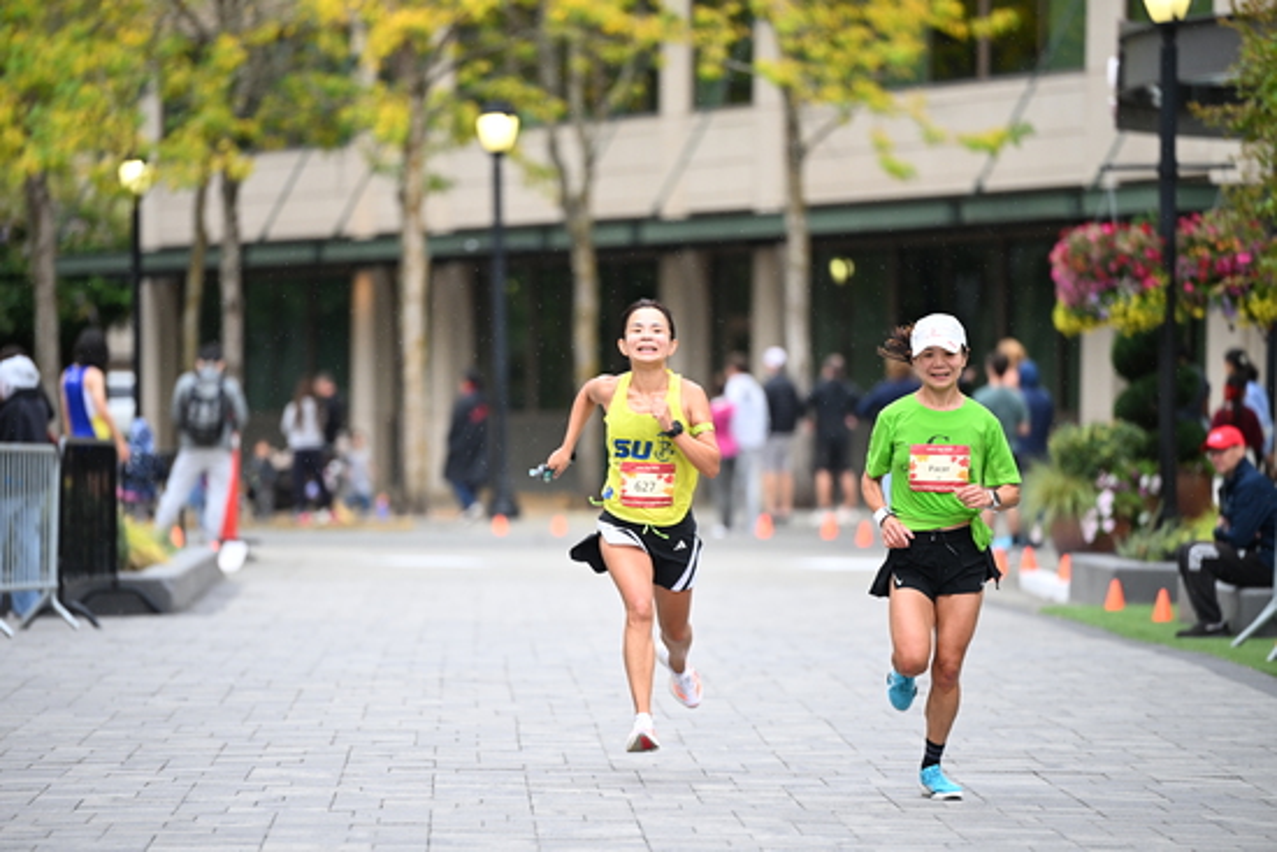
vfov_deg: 6.9
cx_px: 638
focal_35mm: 200
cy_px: 426
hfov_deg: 10.3
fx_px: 7096
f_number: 2.8
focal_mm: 200
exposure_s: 1/1250
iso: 1250
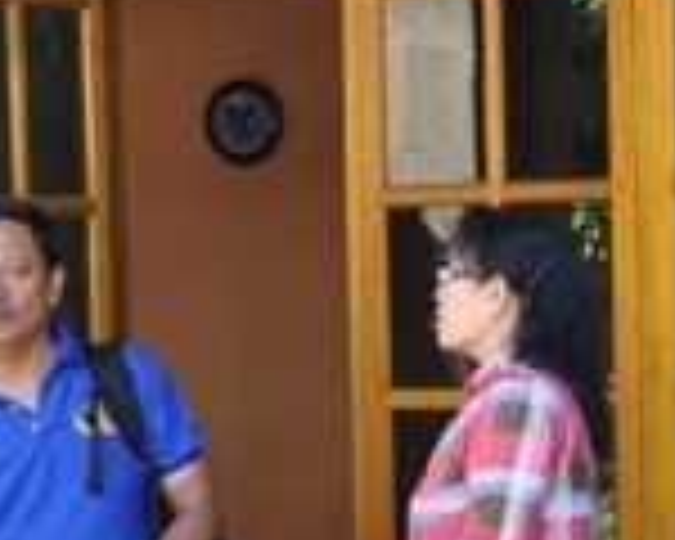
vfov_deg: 8.8
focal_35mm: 176
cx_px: 428
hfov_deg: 11.0
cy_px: 392
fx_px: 3516
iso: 200
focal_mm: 42
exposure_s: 1/50
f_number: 7.1
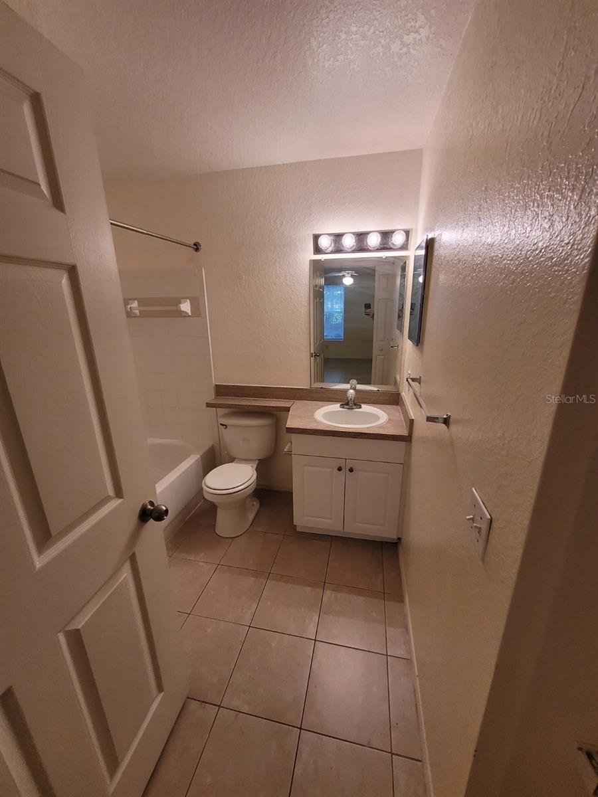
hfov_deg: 89.9
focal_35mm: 13
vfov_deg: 106.2
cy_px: 398
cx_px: 299
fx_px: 299
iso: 160
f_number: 2.2
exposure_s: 1/60
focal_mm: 1.74
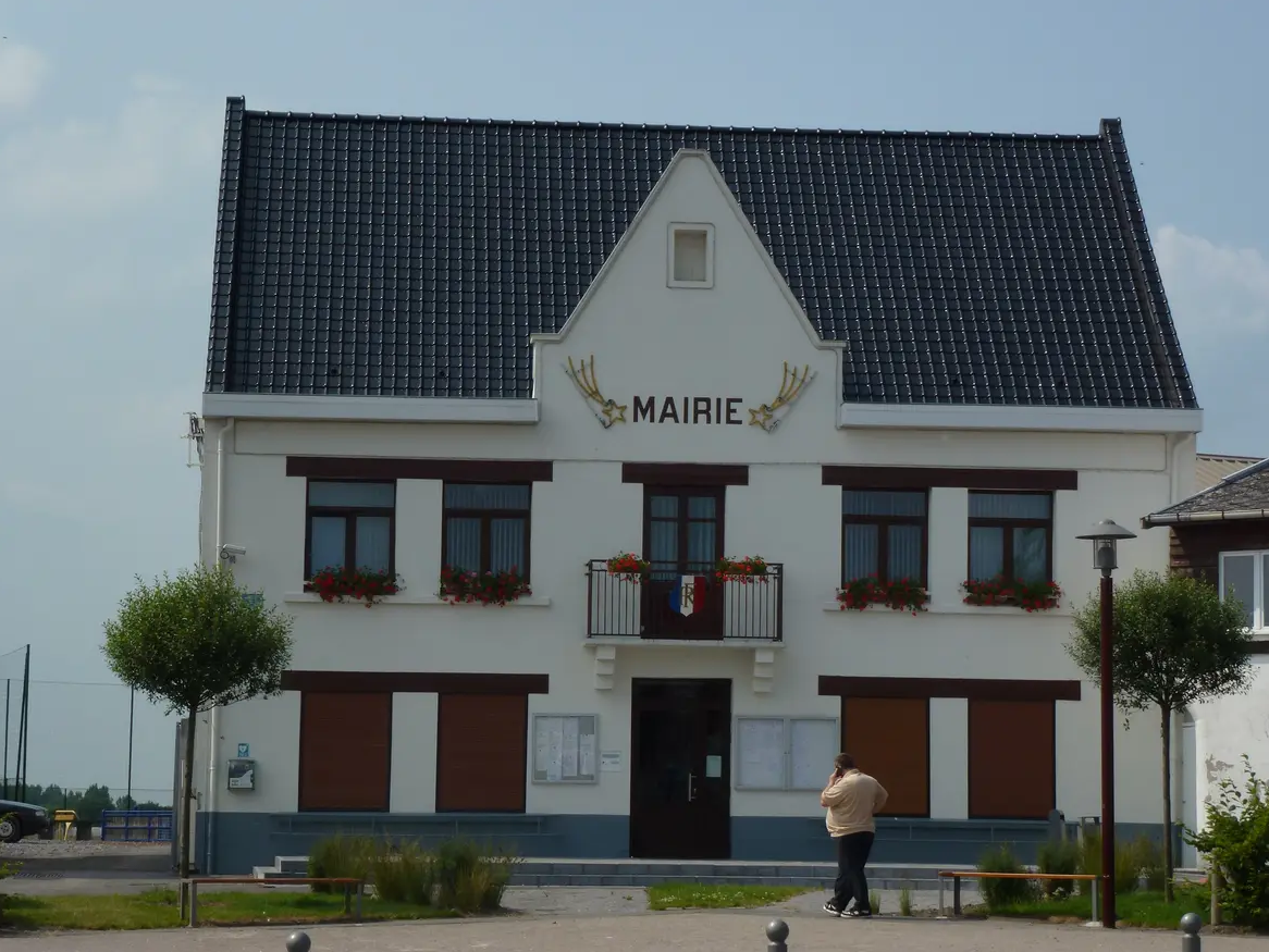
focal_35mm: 90
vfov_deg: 16.4
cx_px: 677
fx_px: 3300
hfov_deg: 21.8
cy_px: 499
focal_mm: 14.8
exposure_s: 1/1000
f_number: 4.8
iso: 100
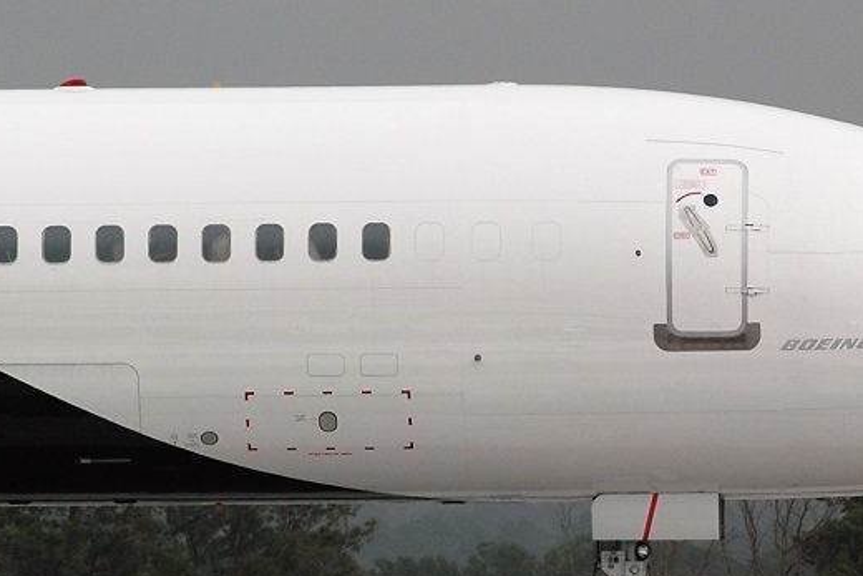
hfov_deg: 4.1
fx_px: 12016
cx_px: 259
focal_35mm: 501
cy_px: 356
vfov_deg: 2.7
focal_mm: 145
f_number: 8
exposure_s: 1/1000
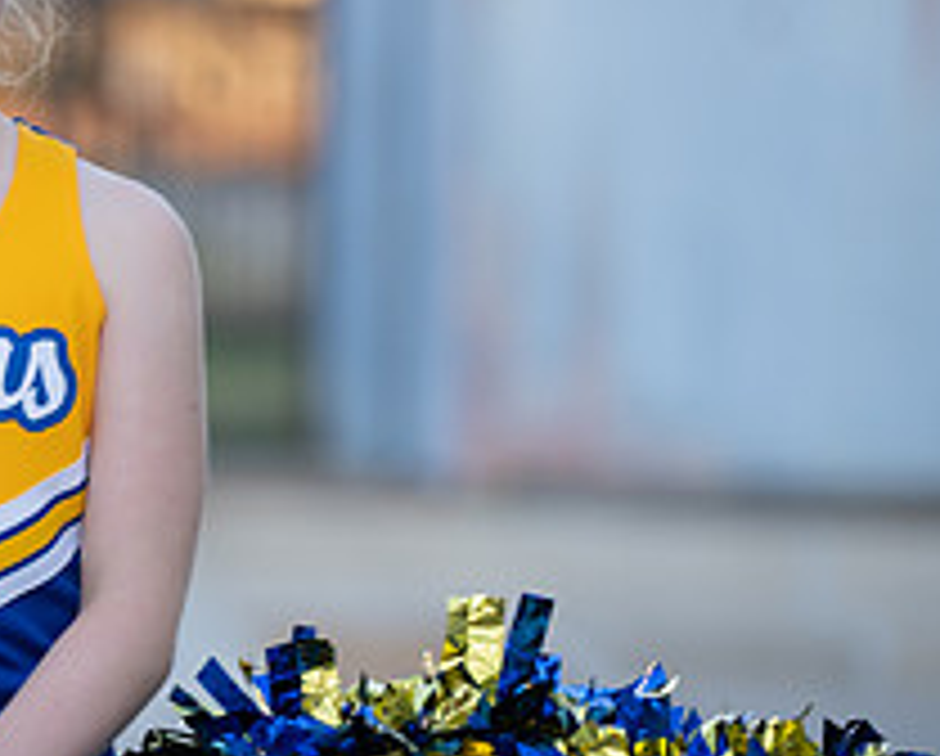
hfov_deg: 5.4
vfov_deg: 4.3
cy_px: 250
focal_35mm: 357
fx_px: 9950
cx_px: -153
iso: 125
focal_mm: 130
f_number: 2.8
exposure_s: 1/320
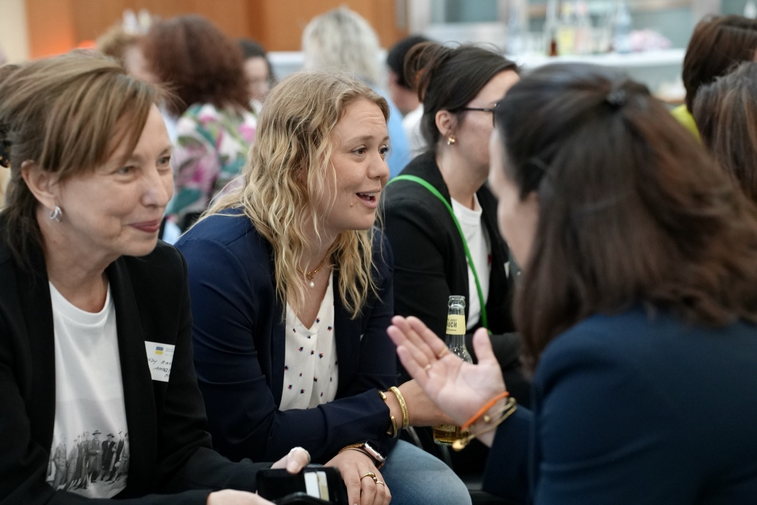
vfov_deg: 14.9
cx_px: 378
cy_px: 252
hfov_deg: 22.1
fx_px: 1935
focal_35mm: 92
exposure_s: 1/160
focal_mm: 92
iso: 6400
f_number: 4
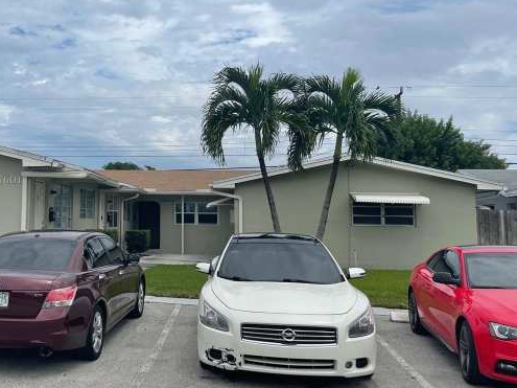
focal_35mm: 42
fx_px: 627
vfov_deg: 34.2
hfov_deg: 43.0
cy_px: 152
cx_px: 113
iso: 32
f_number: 1.6
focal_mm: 5.1
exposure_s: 1/6993
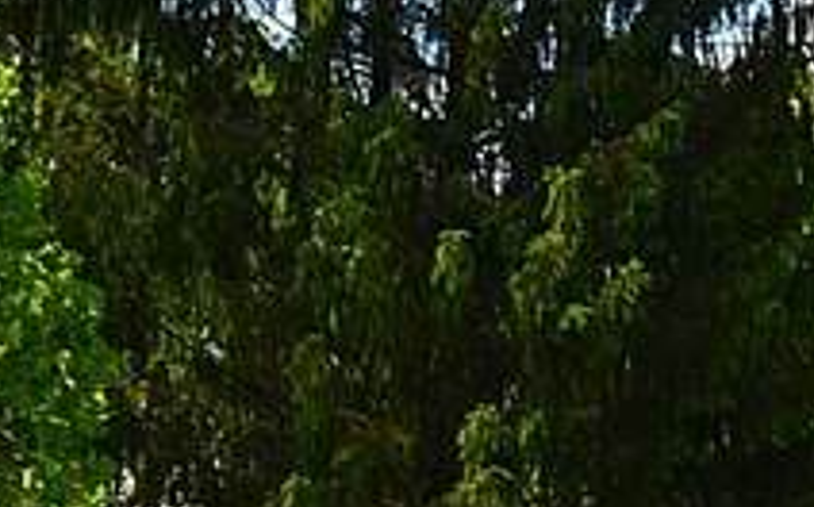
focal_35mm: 277
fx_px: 6139
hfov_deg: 7.1
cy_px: 624
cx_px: 2000
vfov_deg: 4.7
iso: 100
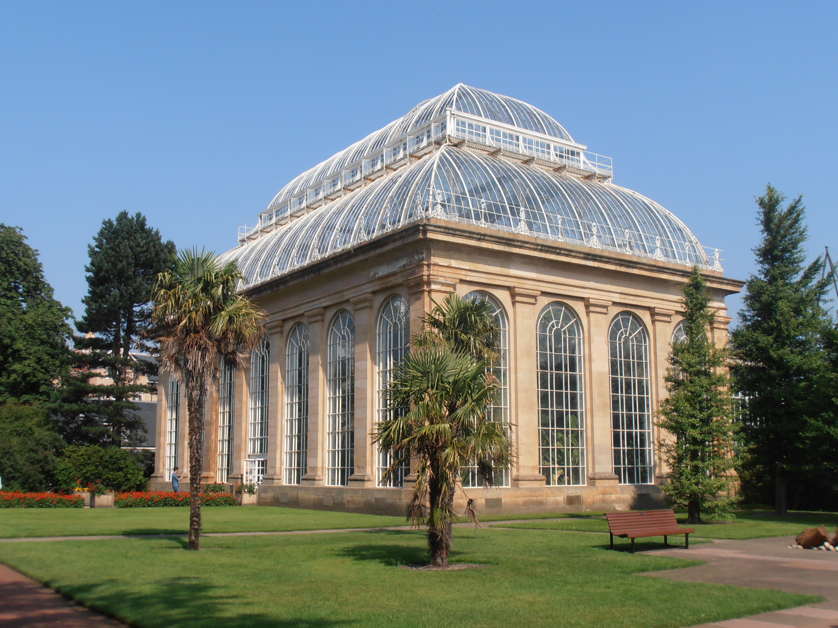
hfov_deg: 42.9
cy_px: 314
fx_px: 1065
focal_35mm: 44
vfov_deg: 32.9
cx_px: 419
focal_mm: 7.87
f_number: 11
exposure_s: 1/160
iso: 80
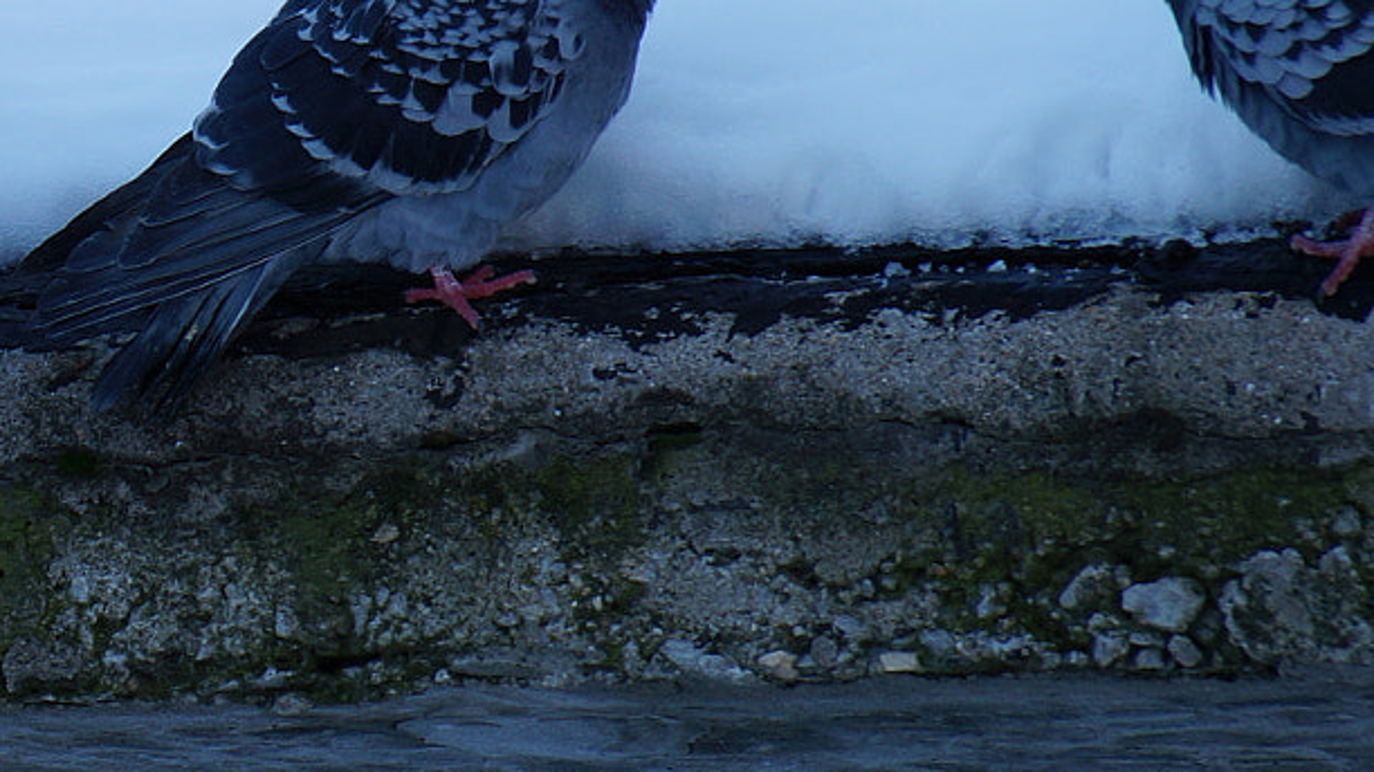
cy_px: 42
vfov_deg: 2.2
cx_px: -346
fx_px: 20194
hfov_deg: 3.9
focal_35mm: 554
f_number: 5.6
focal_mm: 135
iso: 100
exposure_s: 1/250
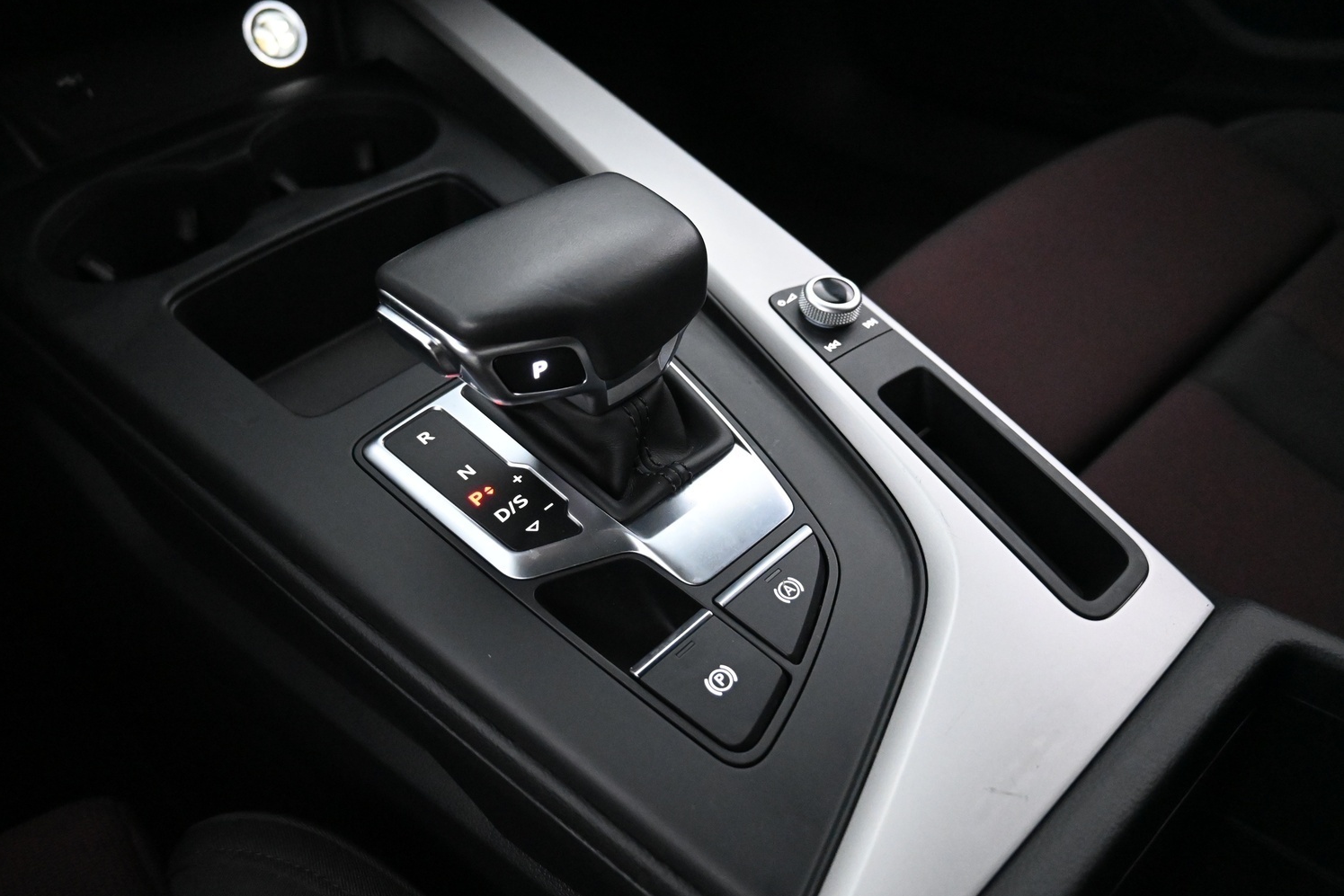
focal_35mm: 26
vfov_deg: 49.6
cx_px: 617
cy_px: 460
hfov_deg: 69.3
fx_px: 971
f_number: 3.5
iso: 6400
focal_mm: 16
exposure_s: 1/100
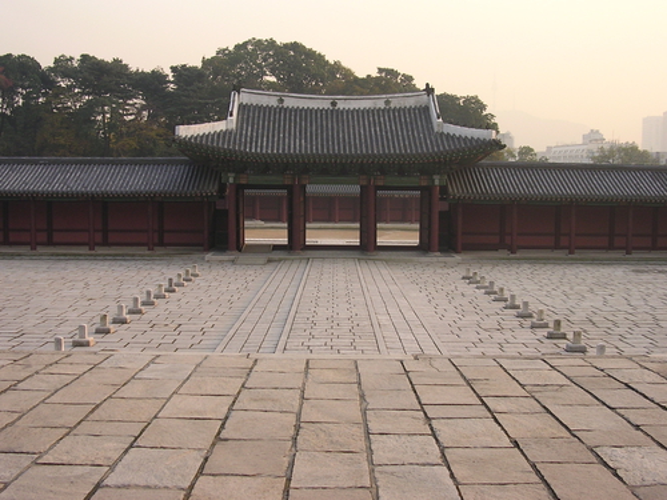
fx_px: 829
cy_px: 250
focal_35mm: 43
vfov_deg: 33.6
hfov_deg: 43.9
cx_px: 334
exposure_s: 1/139
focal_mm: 6.6
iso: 100
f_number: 3
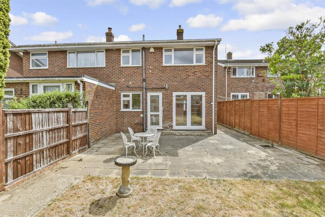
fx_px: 135
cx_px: 162
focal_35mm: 15
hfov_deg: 100.4
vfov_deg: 77.3
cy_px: 108
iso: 500
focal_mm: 10
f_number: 9
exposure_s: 1/500
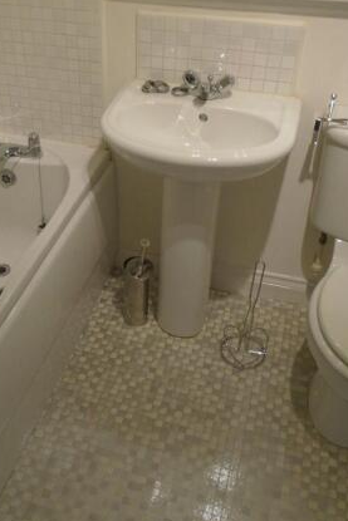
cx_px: 106
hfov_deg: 34.6
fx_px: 550
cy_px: 260
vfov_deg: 50.7
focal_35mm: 38
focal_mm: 4.6
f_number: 3.2
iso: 100
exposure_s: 1/30
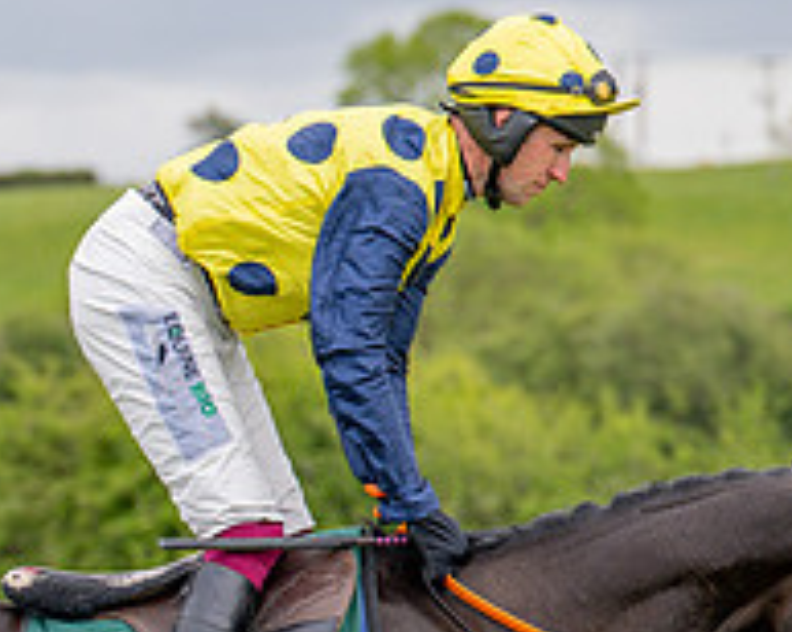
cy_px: 632
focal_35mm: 356
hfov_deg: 5.4
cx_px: -112
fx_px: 8336
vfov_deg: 4.3
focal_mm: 90
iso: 200
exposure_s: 1/1250
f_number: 2.8
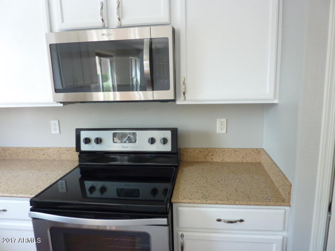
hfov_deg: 69.4
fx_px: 242
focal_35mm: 25
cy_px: 126
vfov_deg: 54.9
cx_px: 168
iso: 200
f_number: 3.3
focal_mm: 4.1
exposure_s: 1/30
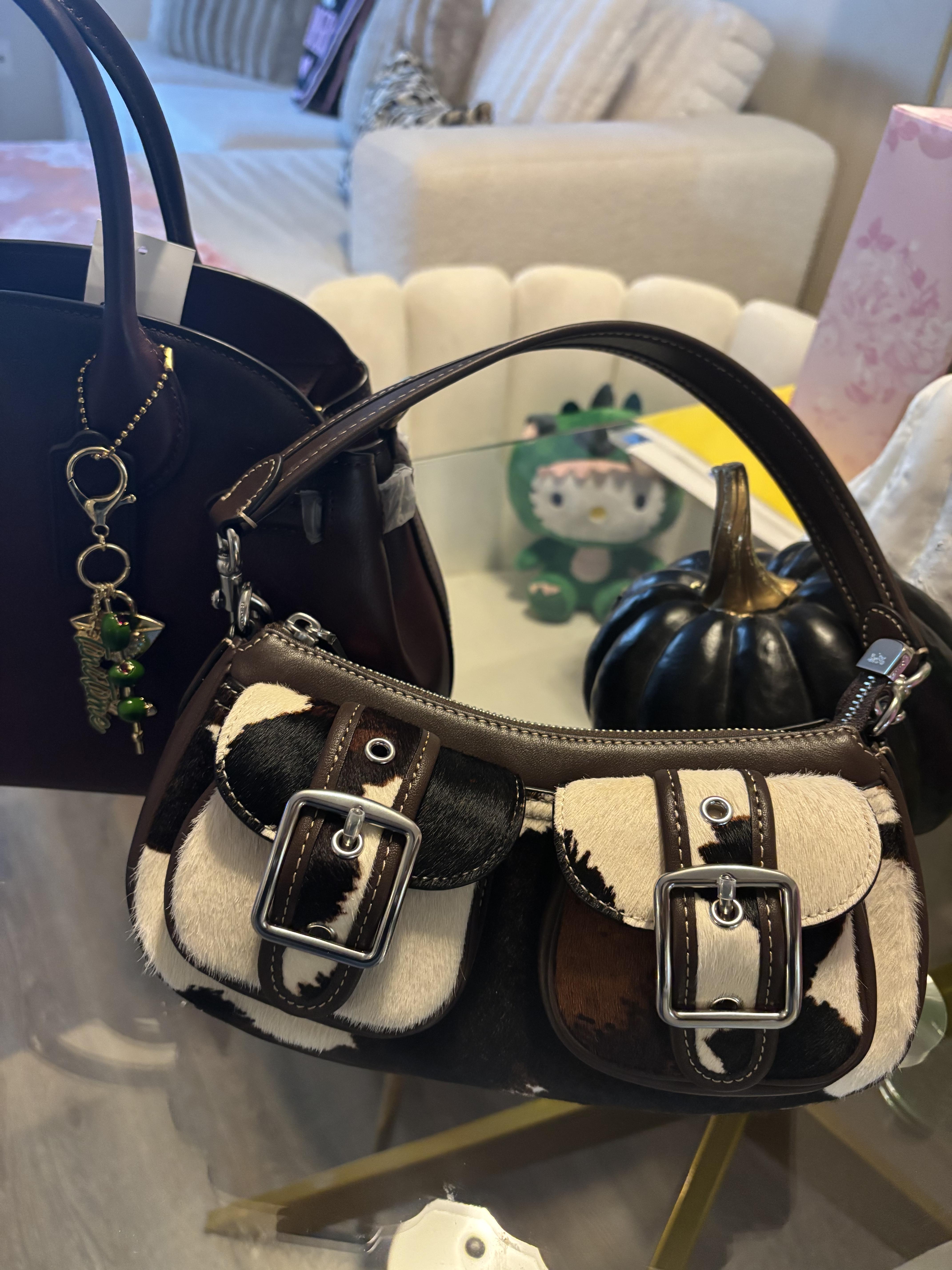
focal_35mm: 26
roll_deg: -7.5
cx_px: 476
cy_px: 635
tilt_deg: -38.1
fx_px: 953
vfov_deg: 67.3
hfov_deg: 53.1
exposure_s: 1/60
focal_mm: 5.96
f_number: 1.6
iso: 500
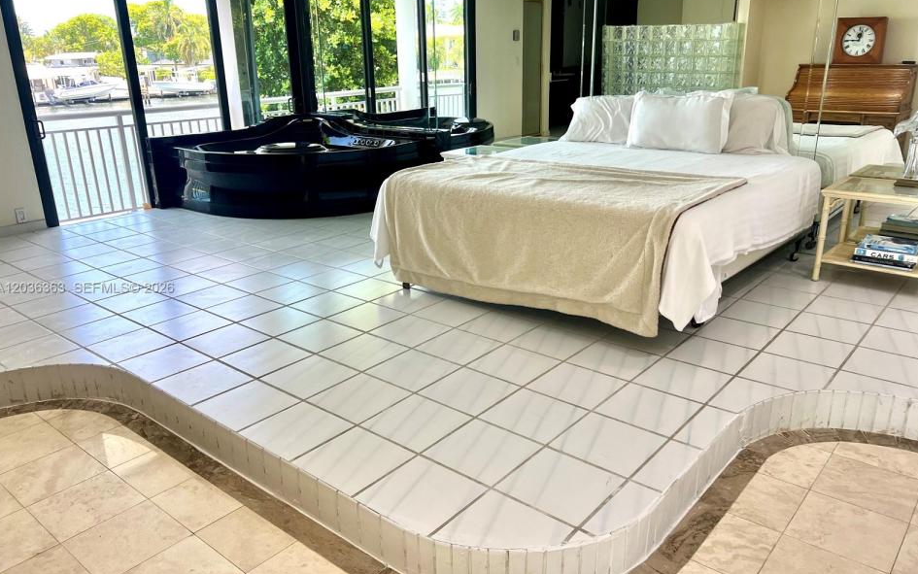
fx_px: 701
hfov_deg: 66.5
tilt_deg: -19.2
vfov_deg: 44.6
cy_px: 288
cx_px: 459
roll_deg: +2.5
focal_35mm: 28
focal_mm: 5.7
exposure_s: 1/120
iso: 40
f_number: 1.5
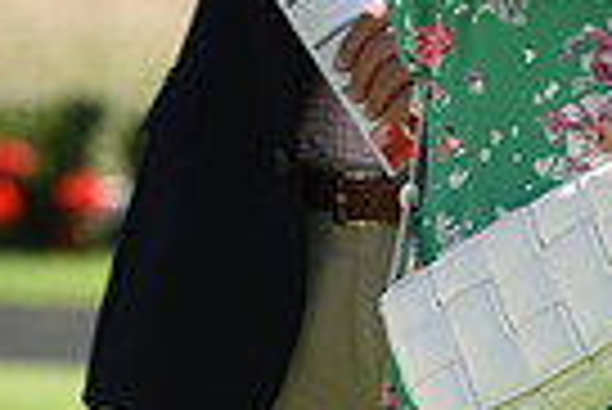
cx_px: 472
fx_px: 14482
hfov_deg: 2.4
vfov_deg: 1.6
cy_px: -331
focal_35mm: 851
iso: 400
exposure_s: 1/1250
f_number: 5.6
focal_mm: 200
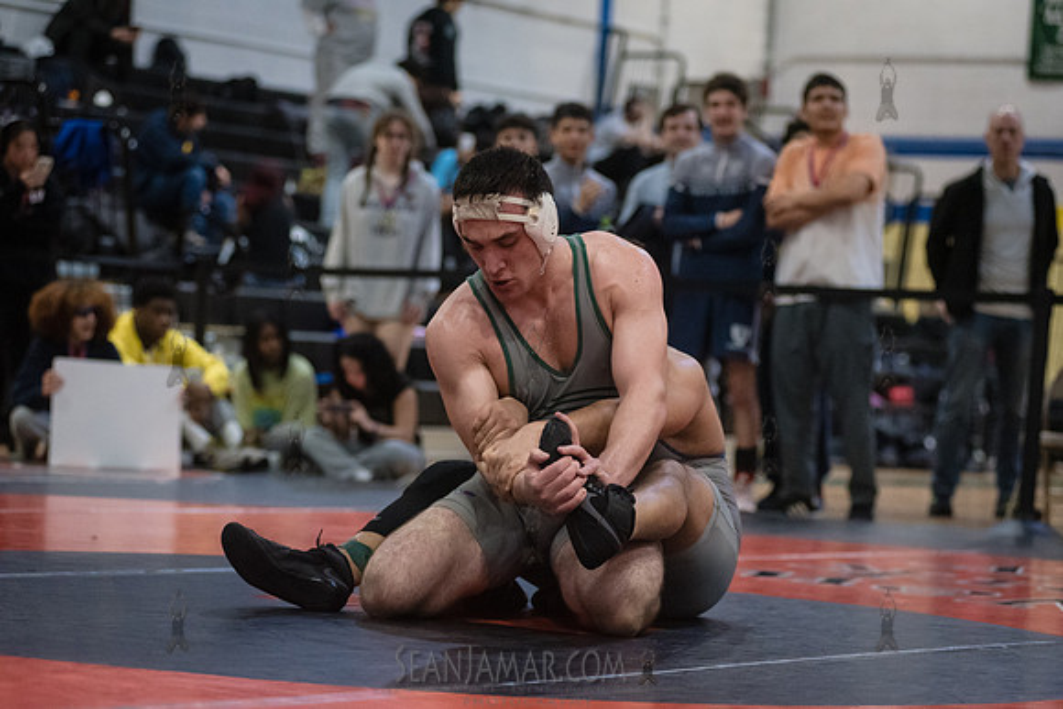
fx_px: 3101
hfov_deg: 19.5
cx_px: 532
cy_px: 354
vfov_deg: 13.0
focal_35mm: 105
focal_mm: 105
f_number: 3.5
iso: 8000
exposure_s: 1/500
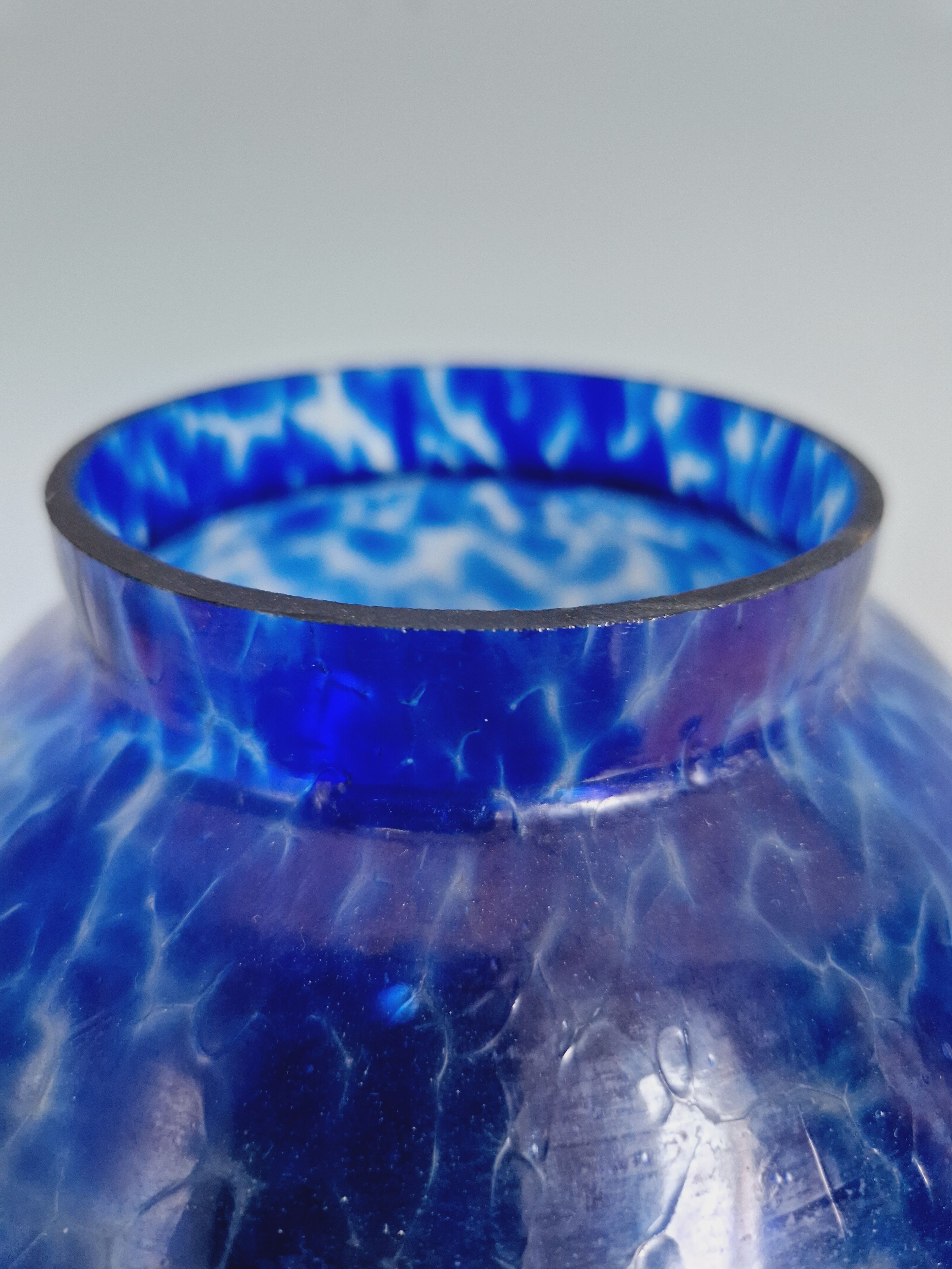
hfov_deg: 58.9
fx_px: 843
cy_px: 634
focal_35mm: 23
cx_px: 476
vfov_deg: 73.9
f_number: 1.8
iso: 640
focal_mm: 5.4
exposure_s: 1/100
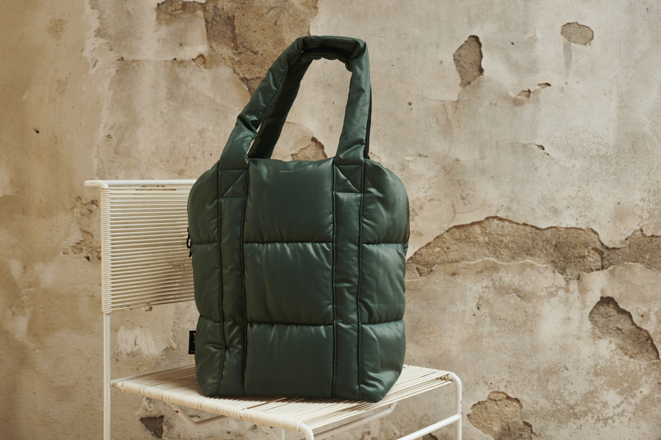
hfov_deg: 39.6
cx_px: 330
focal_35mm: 50
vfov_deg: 27.0
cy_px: 220
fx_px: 918
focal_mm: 50
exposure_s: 1/160
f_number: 9
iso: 3200
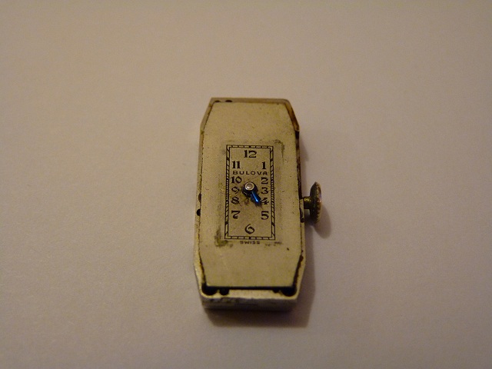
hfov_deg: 36.8
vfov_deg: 28.0
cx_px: 246
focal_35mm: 52
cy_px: 184
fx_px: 739
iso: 400
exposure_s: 1/15
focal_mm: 9.2
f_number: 3.2
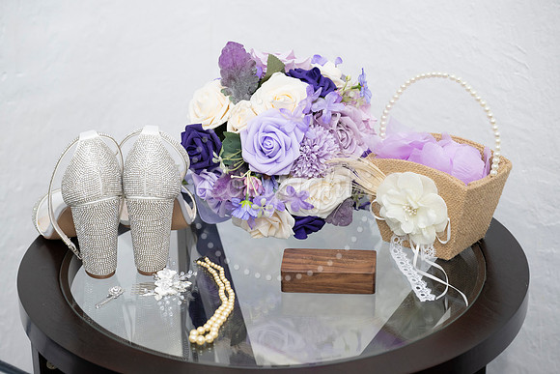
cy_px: 187
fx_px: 1369
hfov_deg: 23.1
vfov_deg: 15.5
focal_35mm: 88
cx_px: 280
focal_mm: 88
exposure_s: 1/60
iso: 1000
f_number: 5
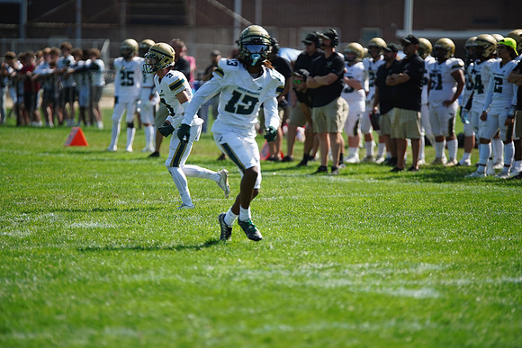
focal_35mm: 261
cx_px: 261
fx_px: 3785
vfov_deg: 5.3
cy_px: 174
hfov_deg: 7.9
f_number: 2.8
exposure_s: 1/4000
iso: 400
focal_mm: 261
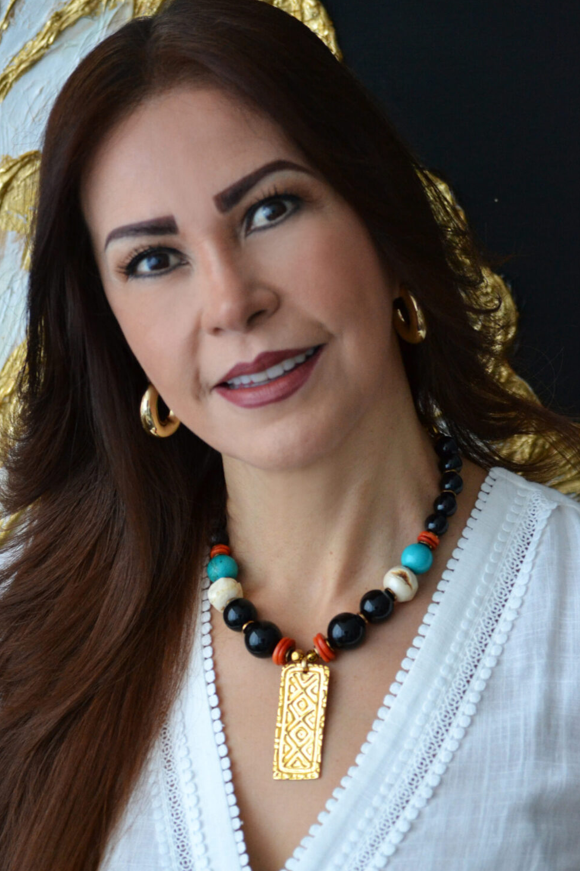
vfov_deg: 15.4
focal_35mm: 133
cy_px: 492
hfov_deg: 10.3
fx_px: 3215
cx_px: 307
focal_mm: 72
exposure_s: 1/125
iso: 1400
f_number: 4.2
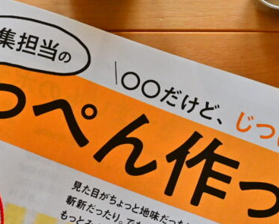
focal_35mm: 110
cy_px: 74
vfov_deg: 14.0
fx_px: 909
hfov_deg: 17.3
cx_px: 228
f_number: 6.3
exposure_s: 1/100
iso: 800
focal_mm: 28
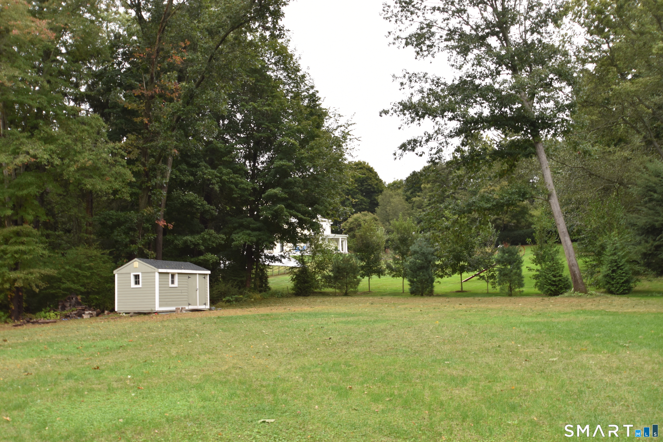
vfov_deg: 36.9
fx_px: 663
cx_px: 332
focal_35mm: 36
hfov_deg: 53.1
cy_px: 221
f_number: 5.6
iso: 125
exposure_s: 1/125
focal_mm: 24
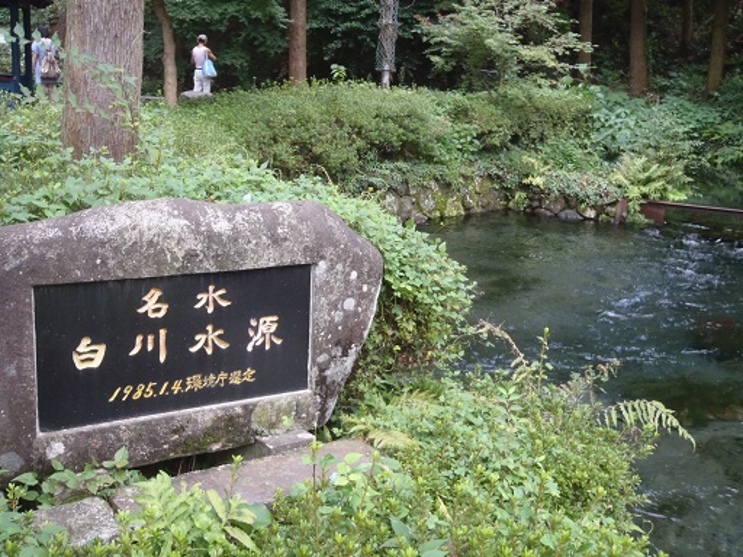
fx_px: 901
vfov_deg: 34.3
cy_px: 278
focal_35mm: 42
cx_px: 372
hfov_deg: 44.8
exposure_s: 1/40
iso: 100
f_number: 4.3
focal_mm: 7.57
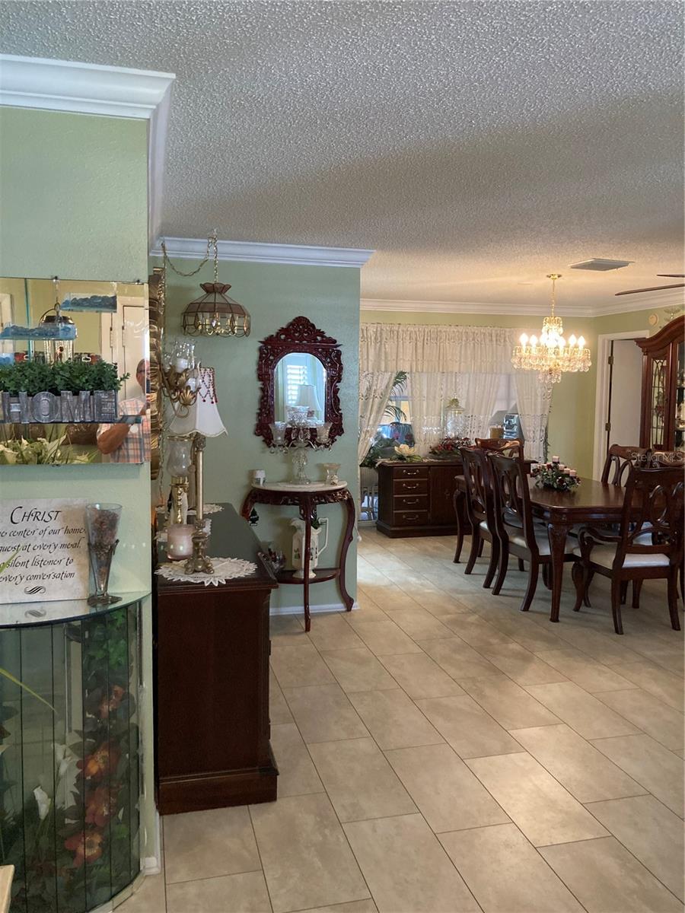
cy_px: 456
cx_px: 342
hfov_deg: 49.7
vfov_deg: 63.4
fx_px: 739
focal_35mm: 28
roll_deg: -0.1
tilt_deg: -3.9
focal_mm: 3.99
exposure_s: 1/40
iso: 250
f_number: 1.8
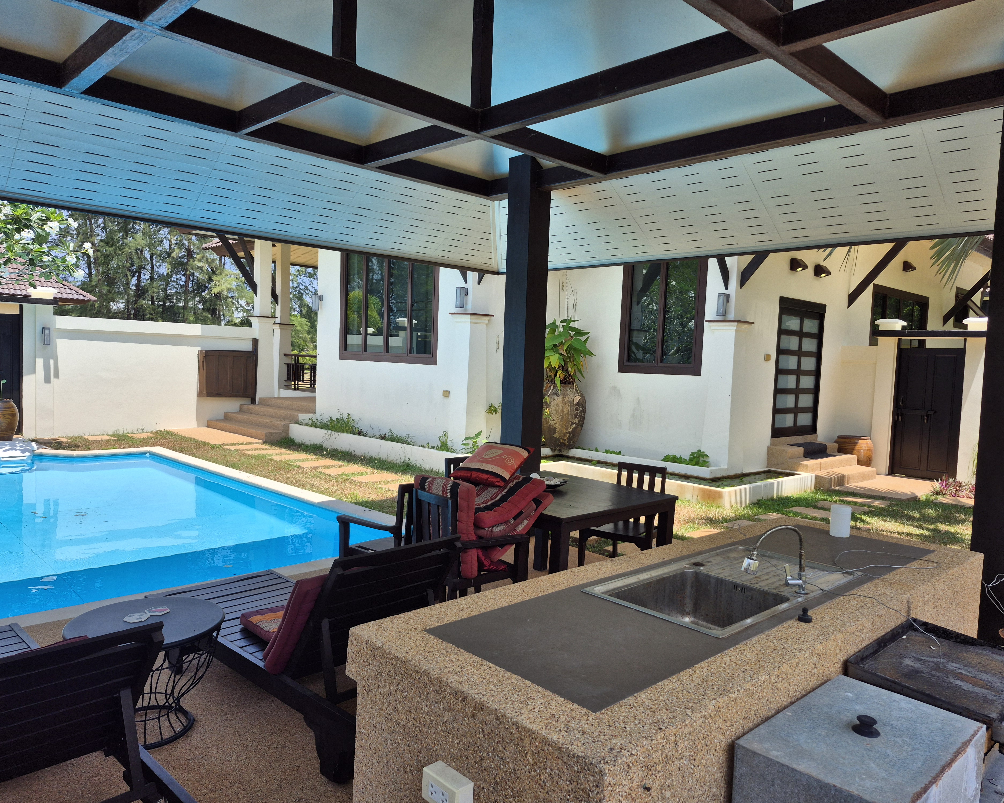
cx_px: 528
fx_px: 713
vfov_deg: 58.8
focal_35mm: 24
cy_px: 402
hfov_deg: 70.2
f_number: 1.8
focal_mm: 5.4
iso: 25
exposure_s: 1/1420
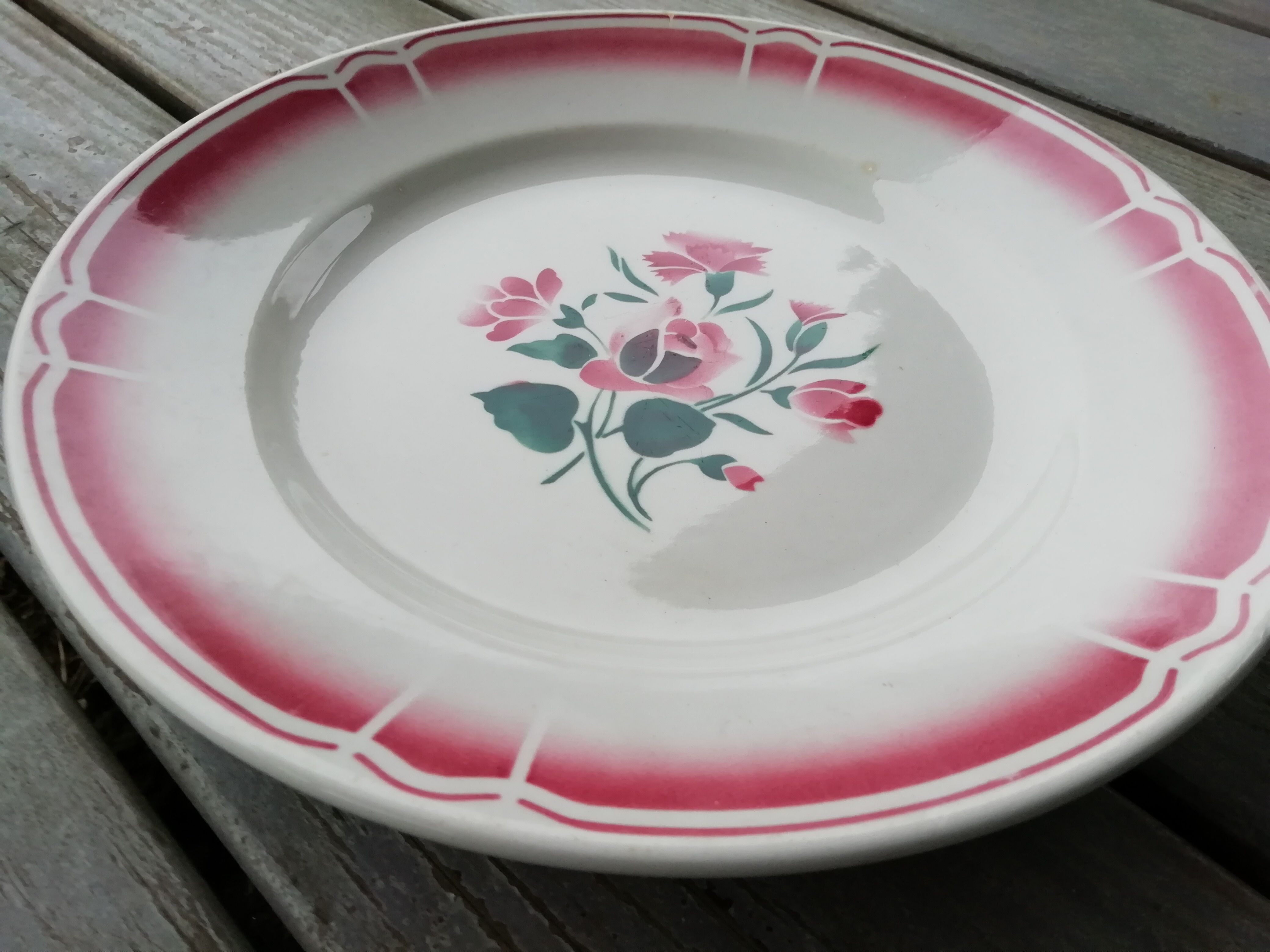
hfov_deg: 67.3
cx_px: 635
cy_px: 476
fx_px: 954
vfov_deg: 53.1
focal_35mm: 26
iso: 100
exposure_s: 1/50
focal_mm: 3.21
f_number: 2.2
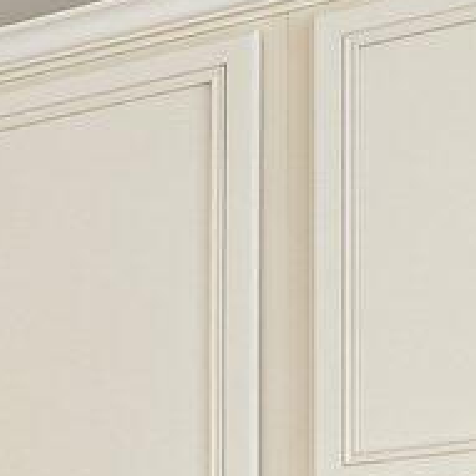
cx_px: -847
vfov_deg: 11.3
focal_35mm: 142
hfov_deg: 10.0
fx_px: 2202
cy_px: 913
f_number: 8
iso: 400
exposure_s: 1/10
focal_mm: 15.5
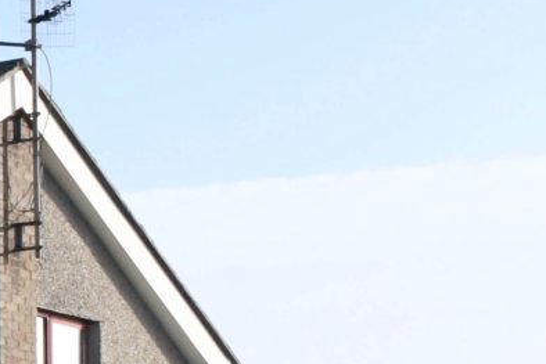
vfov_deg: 7.3
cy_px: 338
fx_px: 2837
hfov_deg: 9.7
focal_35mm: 187
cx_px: -786
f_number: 13
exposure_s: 1/640
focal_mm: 24
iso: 1600
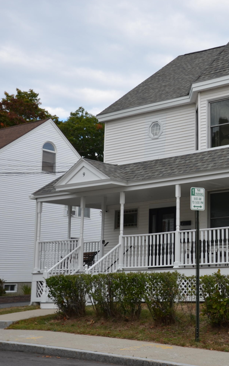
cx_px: 252
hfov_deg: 21.3
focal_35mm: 58
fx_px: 577
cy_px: 183
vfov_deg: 35.2
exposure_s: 1/160
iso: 100
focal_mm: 25
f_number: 6.3
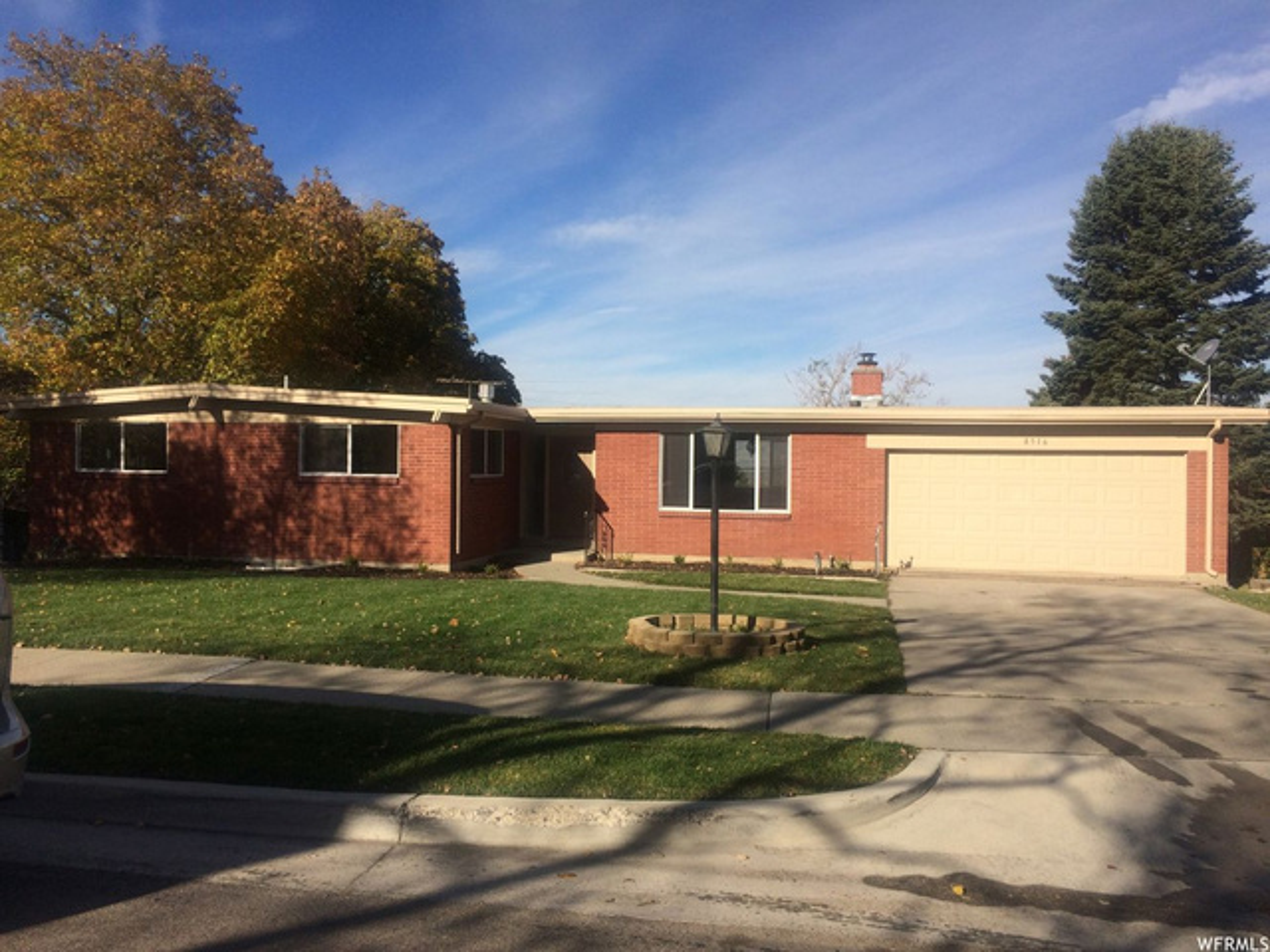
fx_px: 1064
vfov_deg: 48.2
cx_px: 635
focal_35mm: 29
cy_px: 476
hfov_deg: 61.7
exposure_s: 1/2740
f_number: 2.2
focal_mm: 4.15
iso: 32
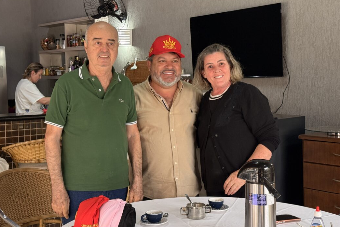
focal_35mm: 51
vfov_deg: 26.5
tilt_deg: -3.1
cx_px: 170
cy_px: 106
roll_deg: +0.6
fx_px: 482
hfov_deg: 38.9
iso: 200
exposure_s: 1/120
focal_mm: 6.76
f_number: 1.78
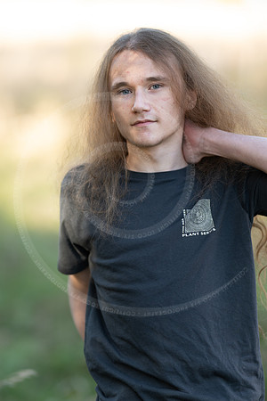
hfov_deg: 10.8
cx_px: 134
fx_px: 1413
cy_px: 200
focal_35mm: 127
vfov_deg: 16.1
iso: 80
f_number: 1.2
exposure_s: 1/500
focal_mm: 85
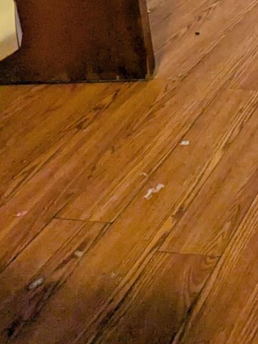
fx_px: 575
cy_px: -149
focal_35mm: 58
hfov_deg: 19.1
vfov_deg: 26.0
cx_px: 467
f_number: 2.2
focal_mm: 2.35
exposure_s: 1/40
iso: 278
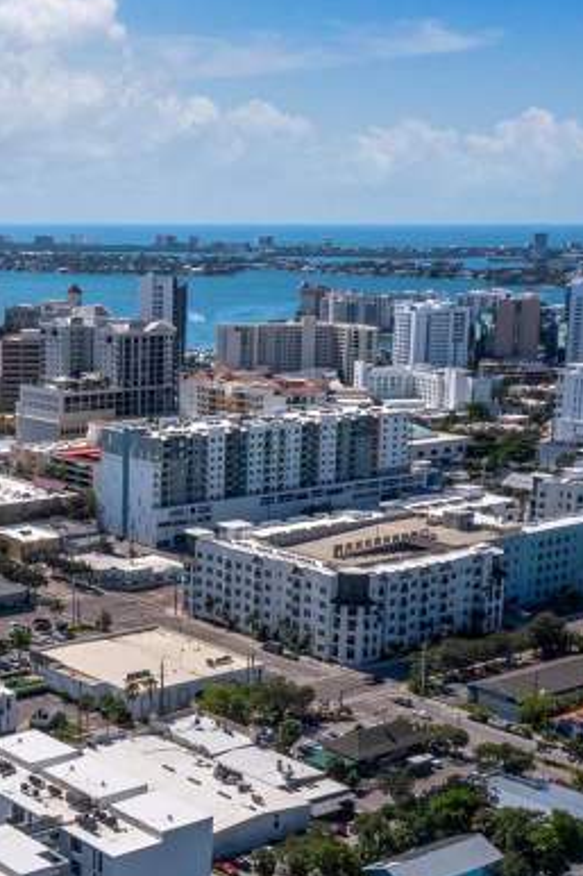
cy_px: 547
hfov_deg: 22.6
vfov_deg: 34.3
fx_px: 1410
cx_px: 32
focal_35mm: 58
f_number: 8
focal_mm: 10.26
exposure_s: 1/1250
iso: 100
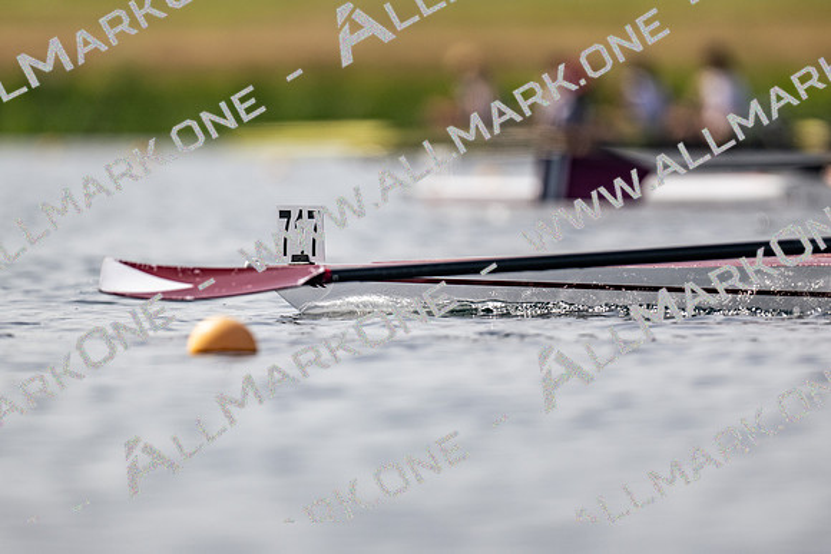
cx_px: 416
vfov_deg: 1.5
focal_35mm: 900
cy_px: 277
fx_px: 20790
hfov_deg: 2.3
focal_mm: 600
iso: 100
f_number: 4
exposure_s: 1/2500
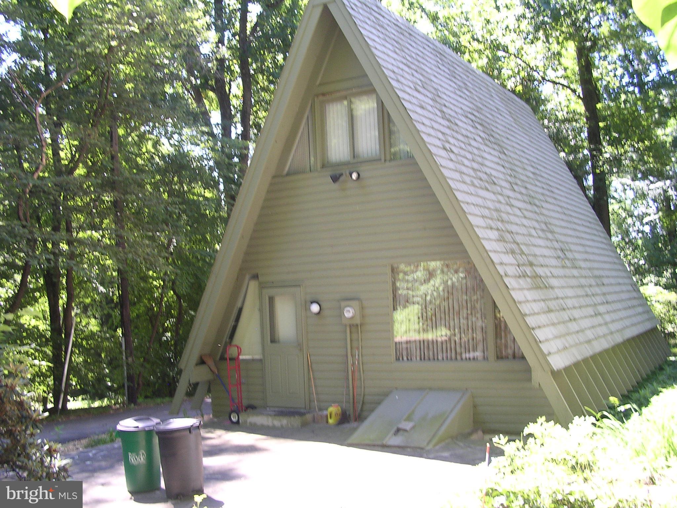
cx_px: 338
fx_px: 743
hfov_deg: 49.0
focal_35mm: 38
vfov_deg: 37.7
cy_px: 254
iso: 100
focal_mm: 5.8
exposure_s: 1/54.2
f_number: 2.8
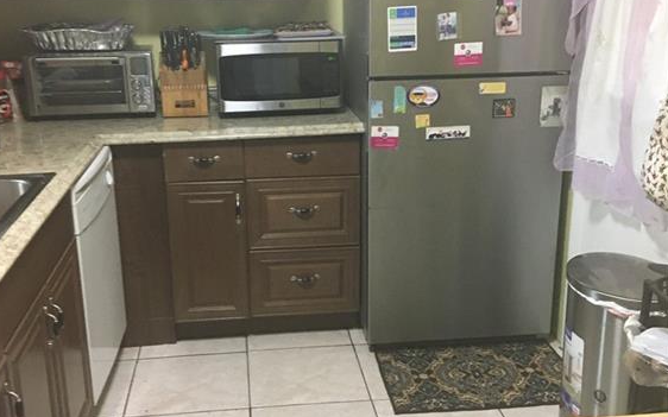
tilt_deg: -18.2
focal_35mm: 42
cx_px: 330
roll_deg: +1.5
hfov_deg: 47.2
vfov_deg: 30.5
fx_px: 764
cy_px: 213
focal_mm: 4.15
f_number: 2.2
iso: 200
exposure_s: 1/20
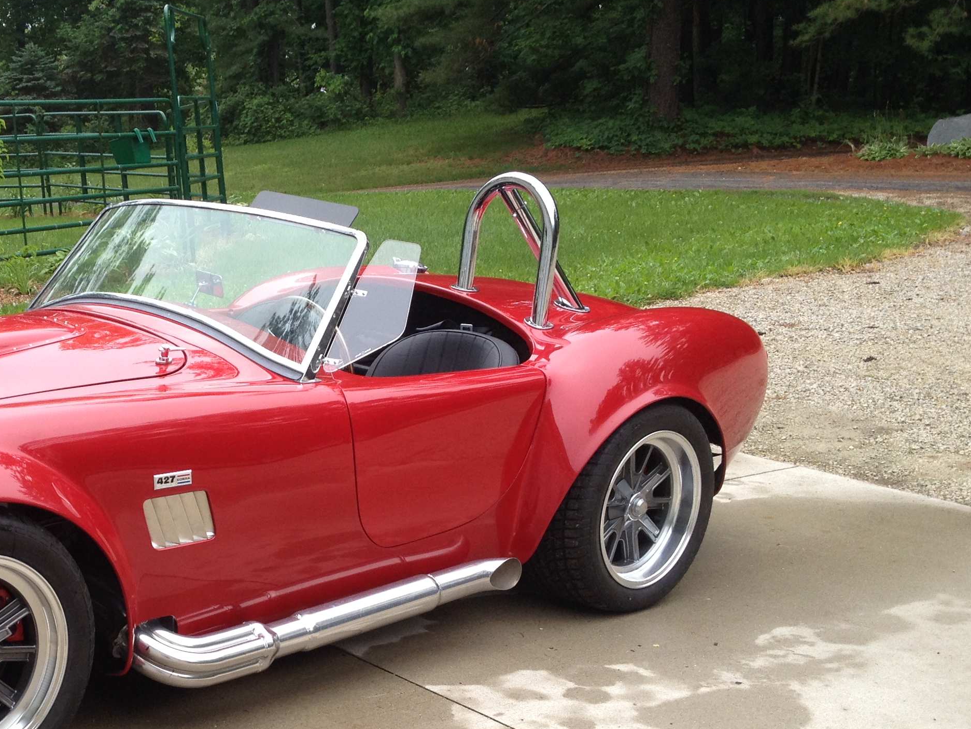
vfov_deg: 23.9
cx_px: 178
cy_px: 512
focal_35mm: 61
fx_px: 1711
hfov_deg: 30.8
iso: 50
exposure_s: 1/516
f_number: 2.4
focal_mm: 4.28
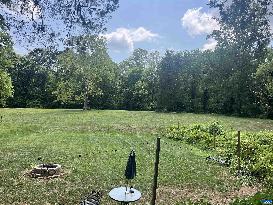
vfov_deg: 53.1
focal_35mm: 26
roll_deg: -3.9
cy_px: 102
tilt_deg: +1.2
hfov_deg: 67.3
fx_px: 205
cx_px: 136
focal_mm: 5.7
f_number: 1.5
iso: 50
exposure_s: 1/1869
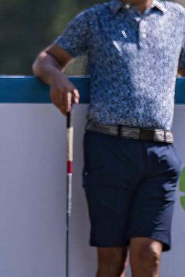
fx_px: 14096
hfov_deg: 0.8
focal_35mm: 1830
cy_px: 55
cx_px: 250
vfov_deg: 1.1
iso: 450
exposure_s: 1/2500
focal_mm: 650
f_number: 8
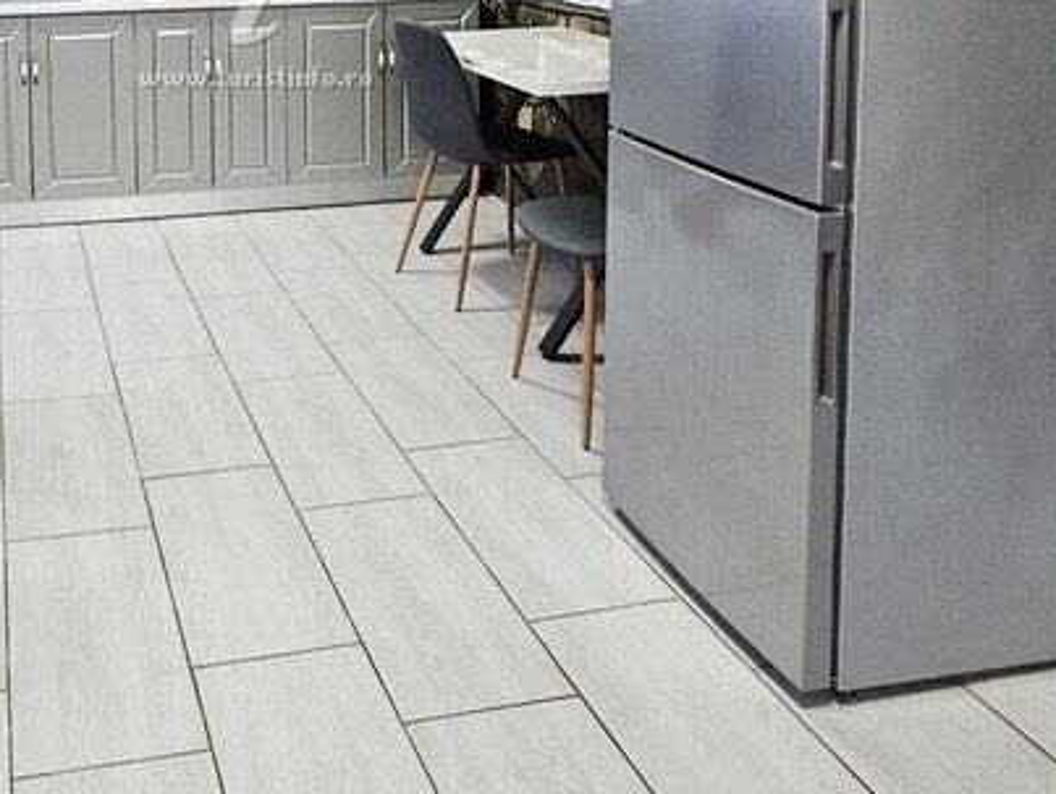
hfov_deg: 51.7
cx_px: 207
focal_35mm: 33
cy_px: -45
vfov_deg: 37.2
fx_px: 1008
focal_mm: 2.2
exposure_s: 1/50
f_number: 2.2
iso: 250
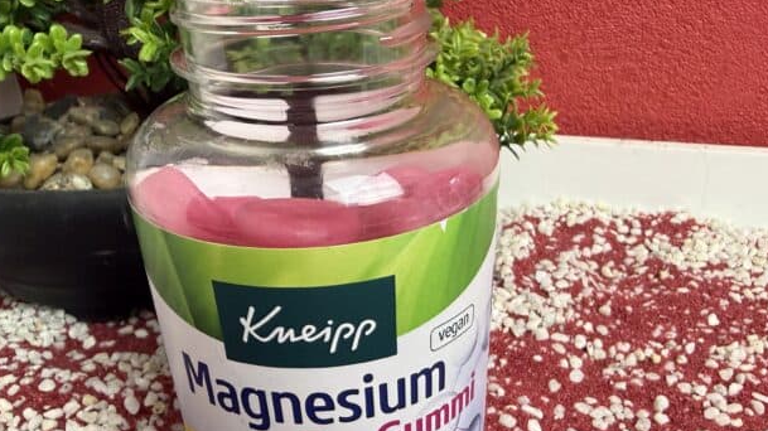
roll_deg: +0.7
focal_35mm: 33
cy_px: 315
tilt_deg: -32.6
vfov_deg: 34.9
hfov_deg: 59.3
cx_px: 429
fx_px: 672
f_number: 2.2
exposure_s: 1/100
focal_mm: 2.22
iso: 200
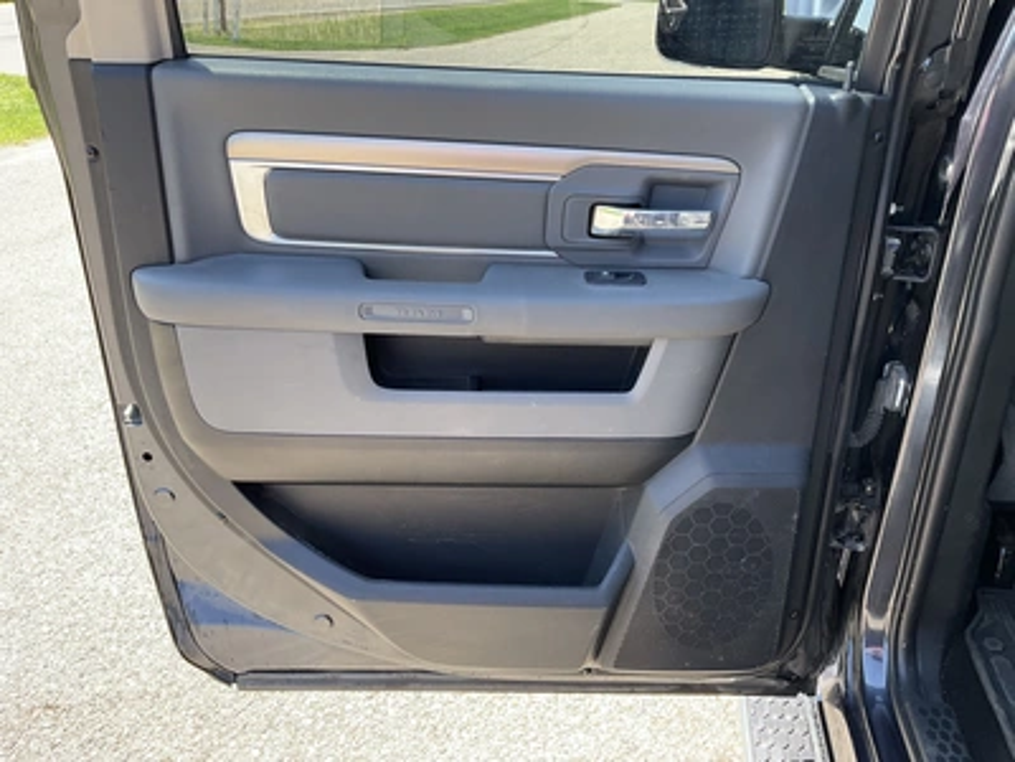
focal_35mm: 29
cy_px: 381
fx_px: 850
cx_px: 508
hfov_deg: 61.7
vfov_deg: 48.2
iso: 25
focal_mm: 3
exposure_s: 1/182
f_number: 1.8
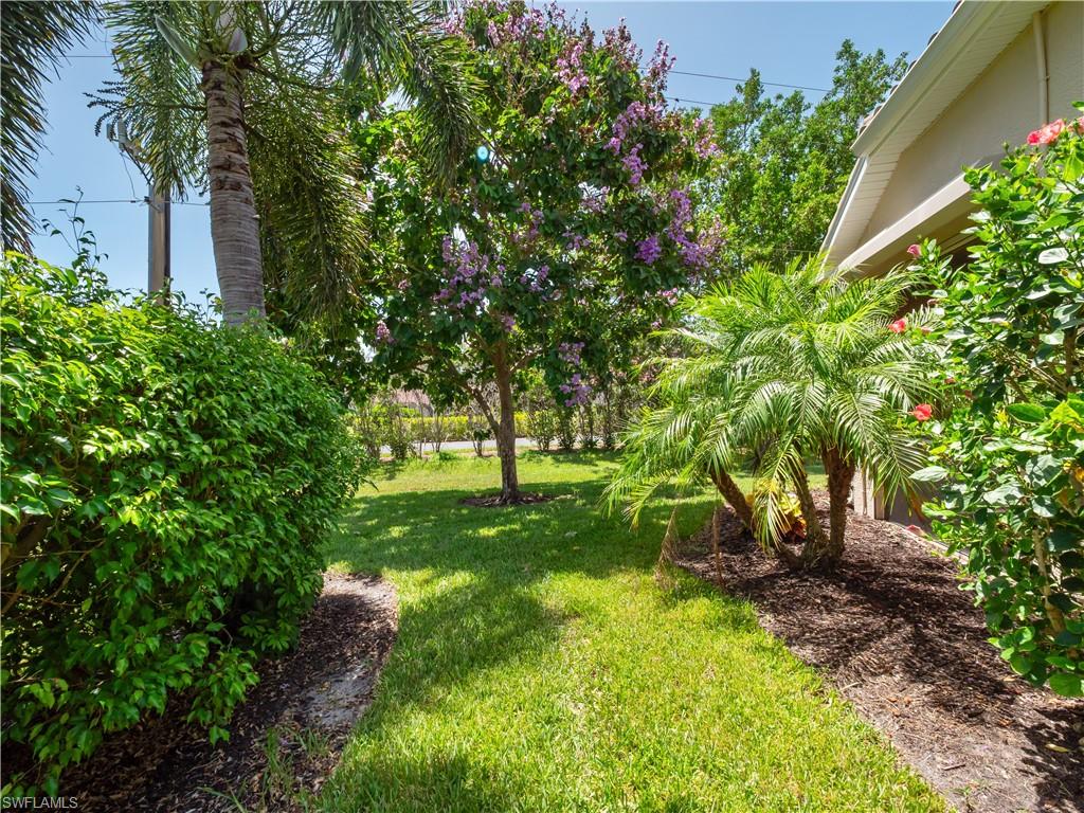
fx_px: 438
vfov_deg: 85.7
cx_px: 542
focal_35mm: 14
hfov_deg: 102.1
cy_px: 406
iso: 200
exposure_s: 1/320
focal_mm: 7
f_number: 7.1
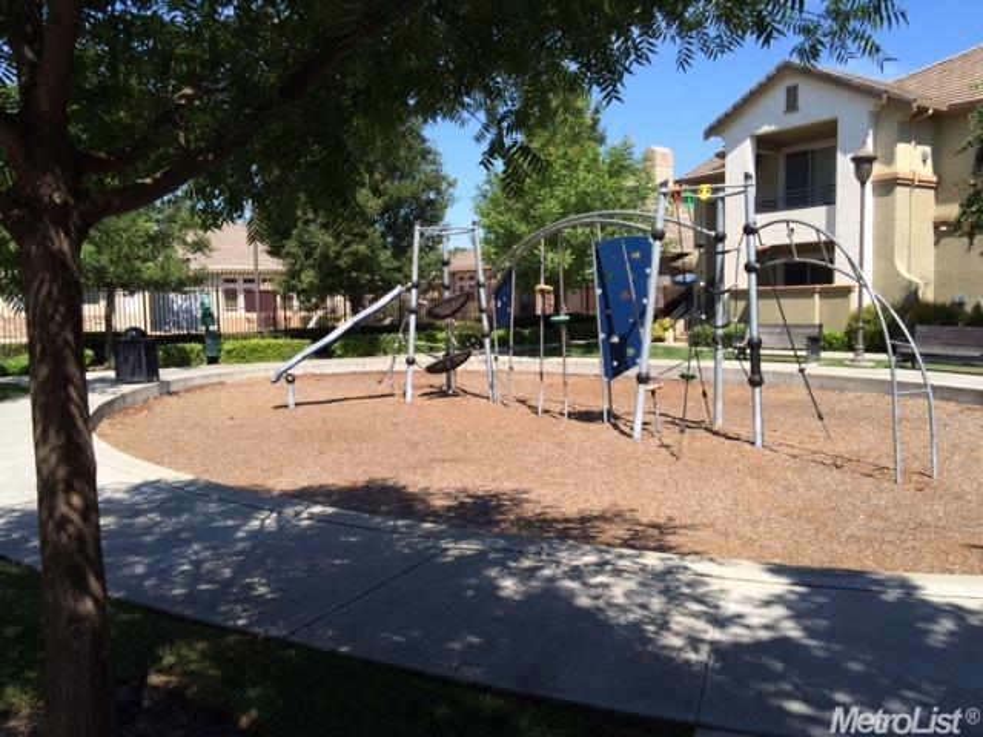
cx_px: 492
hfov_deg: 61.7
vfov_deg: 48.2
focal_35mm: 29
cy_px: 368
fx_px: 824
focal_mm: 4.15
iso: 32
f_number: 2.2
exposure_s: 1/1520
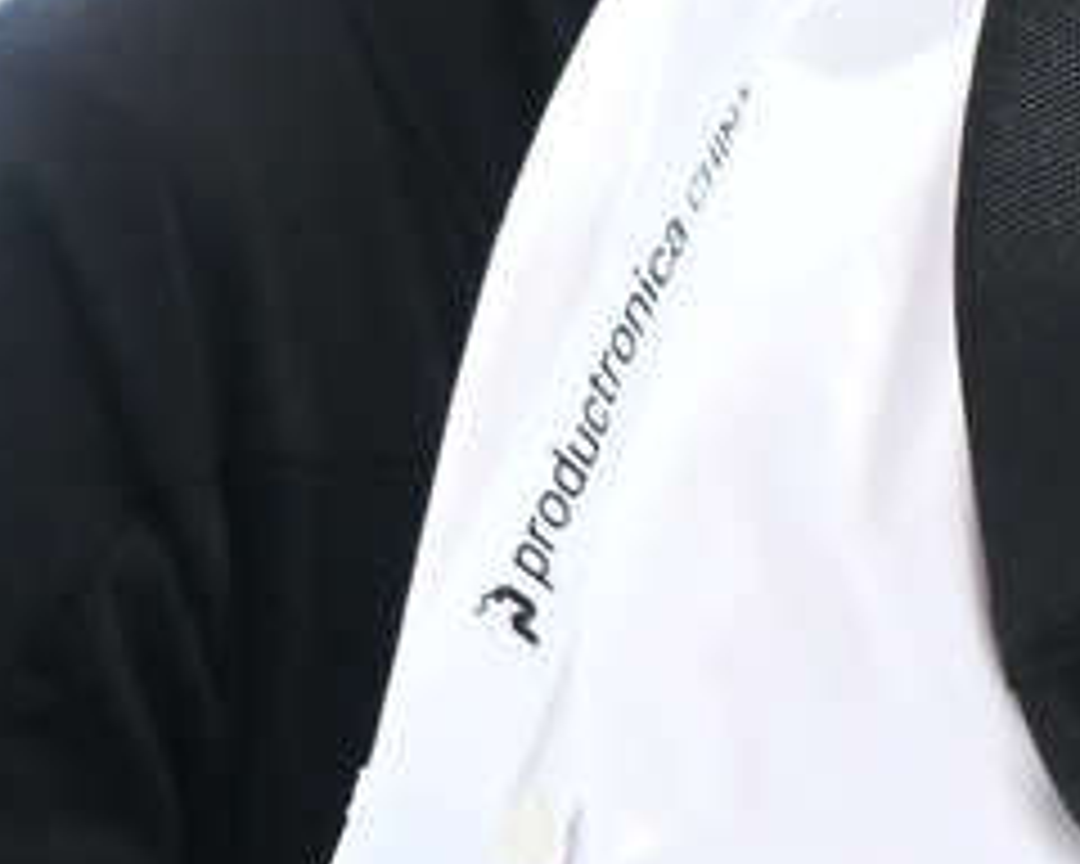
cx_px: -1138
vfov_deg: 6.5
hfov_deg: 7.8
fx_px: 7568
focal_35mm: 237
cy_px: 18
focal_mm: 21
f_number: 7.1
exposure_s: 1/200
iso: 2000
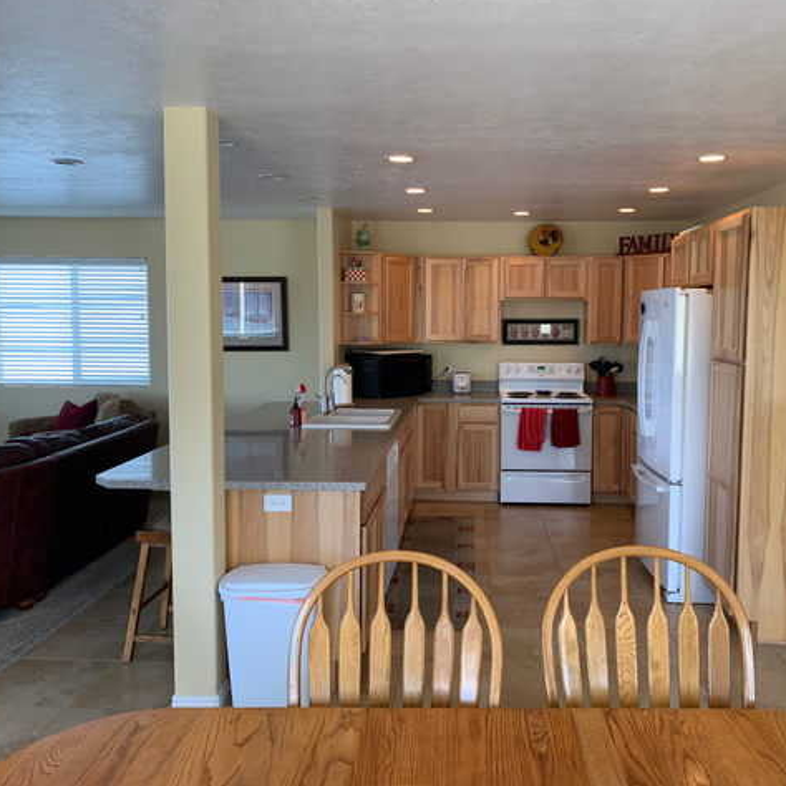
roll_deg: -0.6
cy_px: 390
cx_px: 458
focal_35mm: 31
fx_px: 796
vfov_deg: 52.5
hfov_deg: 52.3
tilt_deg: -5.3
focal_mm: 4.25
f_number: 1.8
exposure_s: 1/120
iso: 80
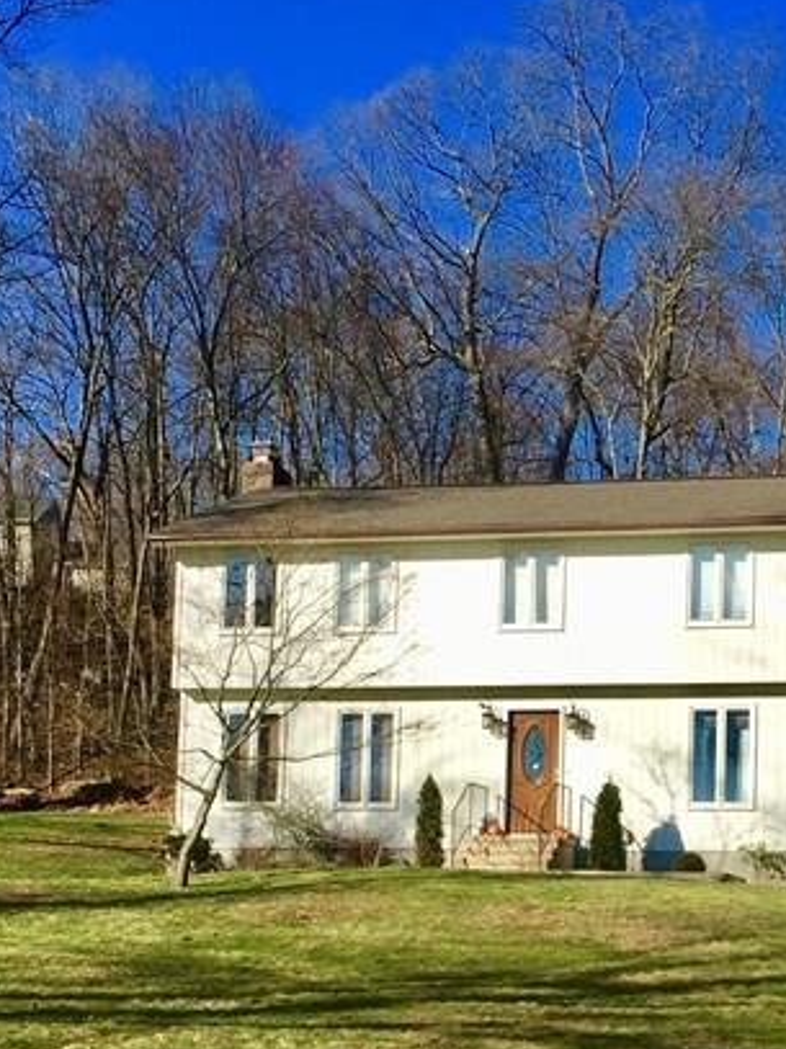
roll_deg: -0.9
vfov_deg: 26.2
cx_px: 647
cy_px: 830
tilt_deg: +4.5
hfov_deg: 19.9
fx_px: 2211
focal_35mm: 73
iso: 32
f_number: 2.2
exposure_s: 1/1522
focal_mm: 4.15
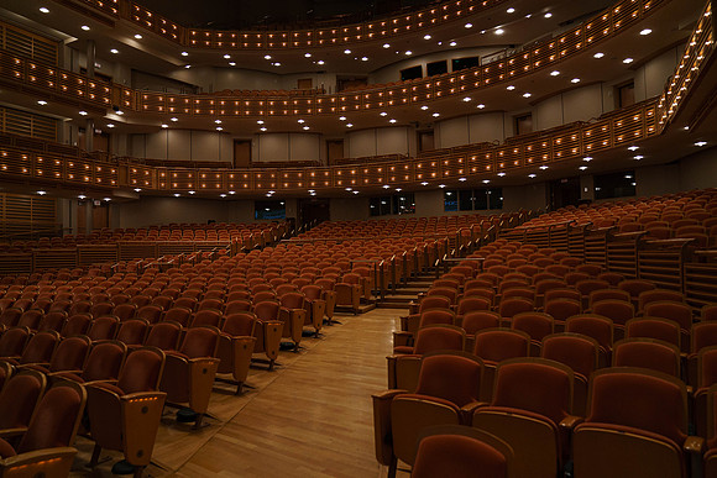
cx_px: 358
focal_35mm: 24
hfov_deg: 73.7
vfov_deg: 53.2
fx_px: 478
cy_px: 239
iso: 2500
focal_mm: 24
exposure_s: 1/200
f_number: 3.2
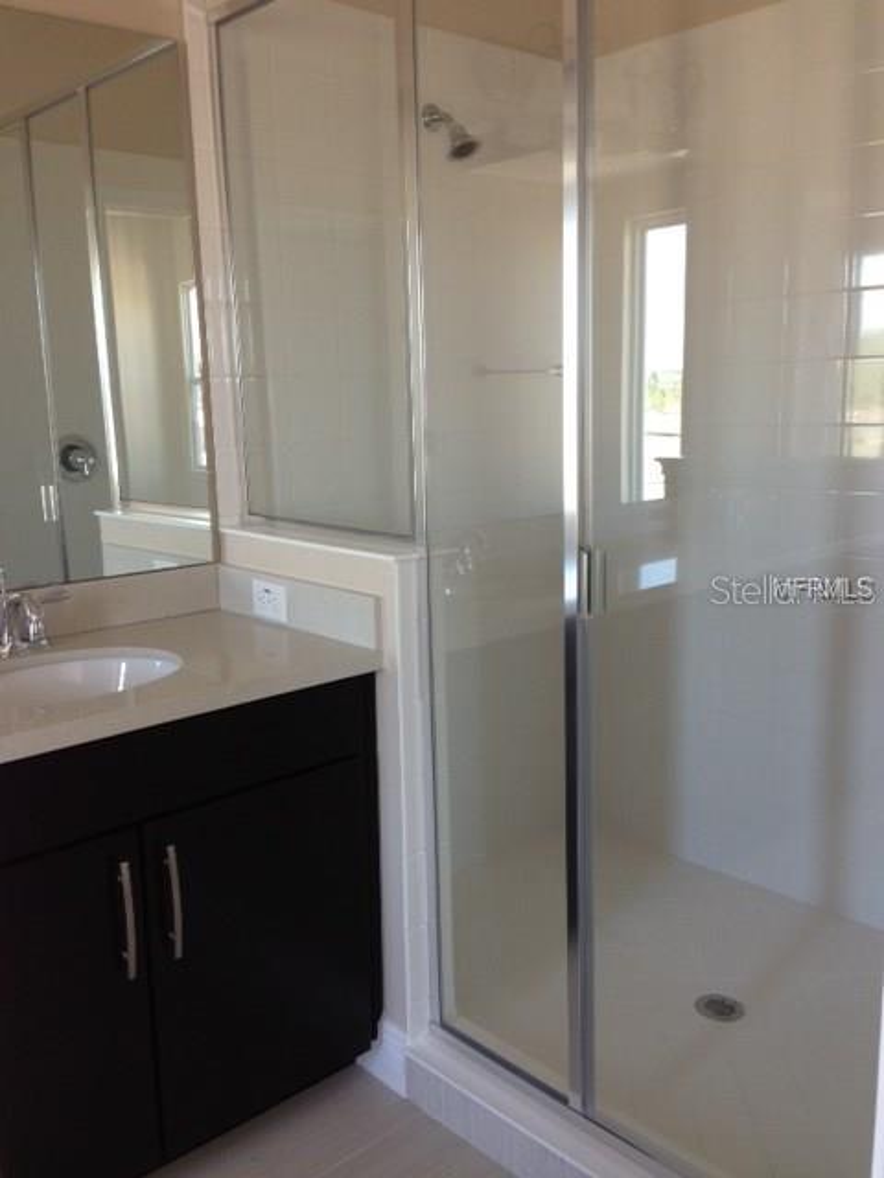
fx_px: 1124
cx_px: 442
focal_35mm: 33
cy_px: 589
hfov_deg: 42.9
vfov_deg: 55.4
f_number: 2.4
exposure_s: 1/20
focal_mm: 4.13
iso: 80
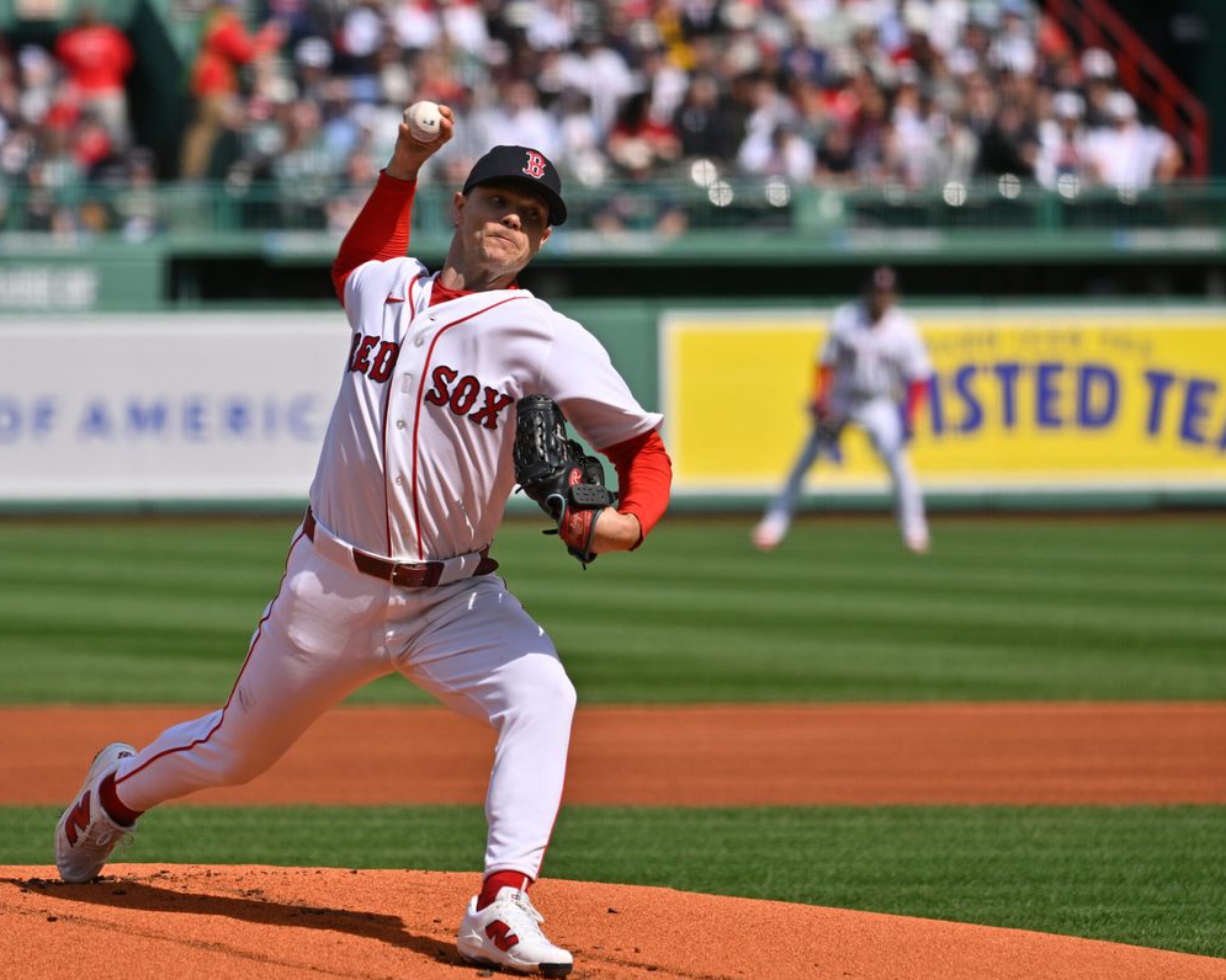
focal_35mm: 396
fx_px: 14369
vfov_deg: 3.9
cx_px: 489
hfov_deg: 4.9
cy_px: 491
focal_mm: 350
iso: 140
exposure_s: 1/1600
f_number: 5.6
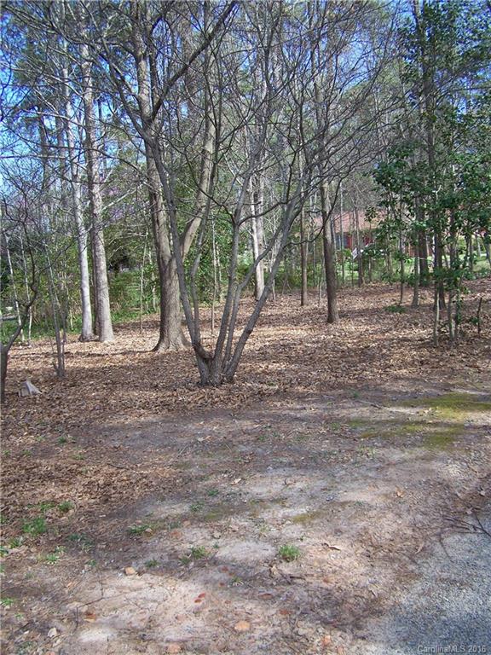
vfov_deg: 49.0
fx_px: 719
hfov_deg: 37.7
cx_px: 246
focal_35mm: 38
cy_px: 328
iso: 64
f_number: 2.8
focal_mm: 6.3
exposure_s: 1/200
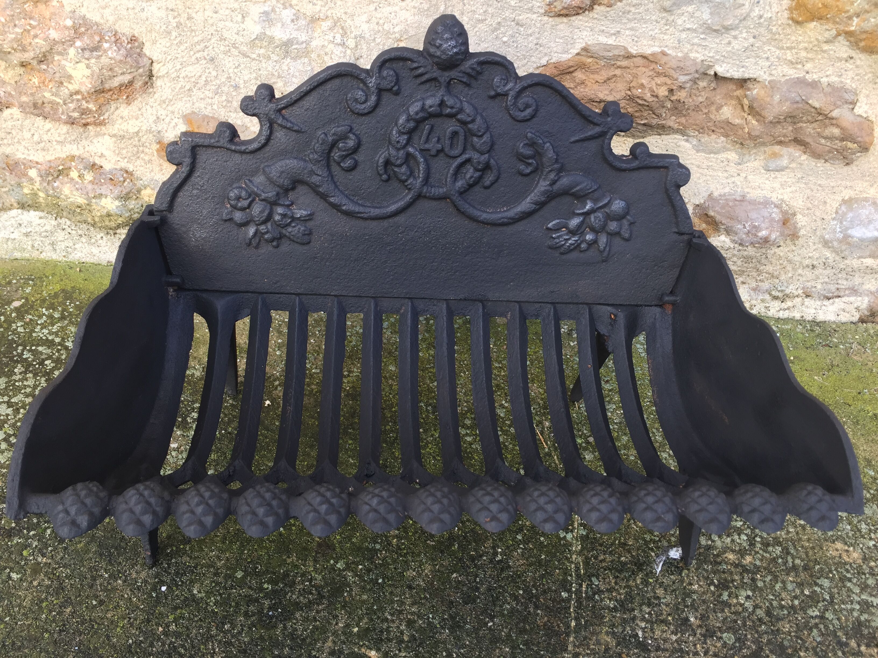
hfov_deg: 61.7
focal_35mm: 29
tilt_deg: -41.0
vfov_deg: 48.2
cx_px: 439
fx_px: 736
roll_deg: -5.1
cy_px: 329
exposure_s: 1/100
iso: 32
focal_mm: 4.15
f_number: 2.2
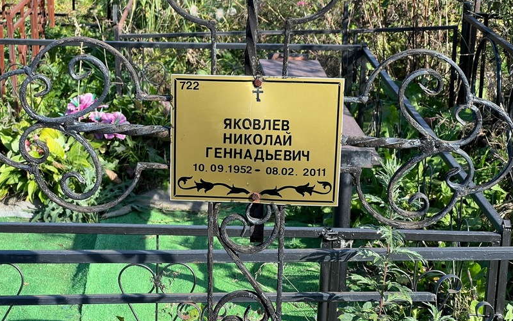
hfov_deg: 25.2
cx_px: 256
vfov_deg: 15.9
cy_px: 177
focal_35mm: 82
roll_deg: +1.1
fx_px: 1147
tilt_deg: -20.3
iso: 32
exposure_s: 1/197
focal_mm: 9
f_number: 2.8
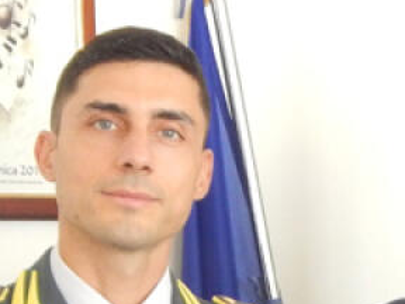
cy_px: 505
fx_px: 2387
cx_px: 540
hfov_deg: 9.5
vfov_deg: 7.1
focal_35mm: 204
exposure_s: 1/10
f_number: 3.7
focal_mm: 8.6
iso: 400
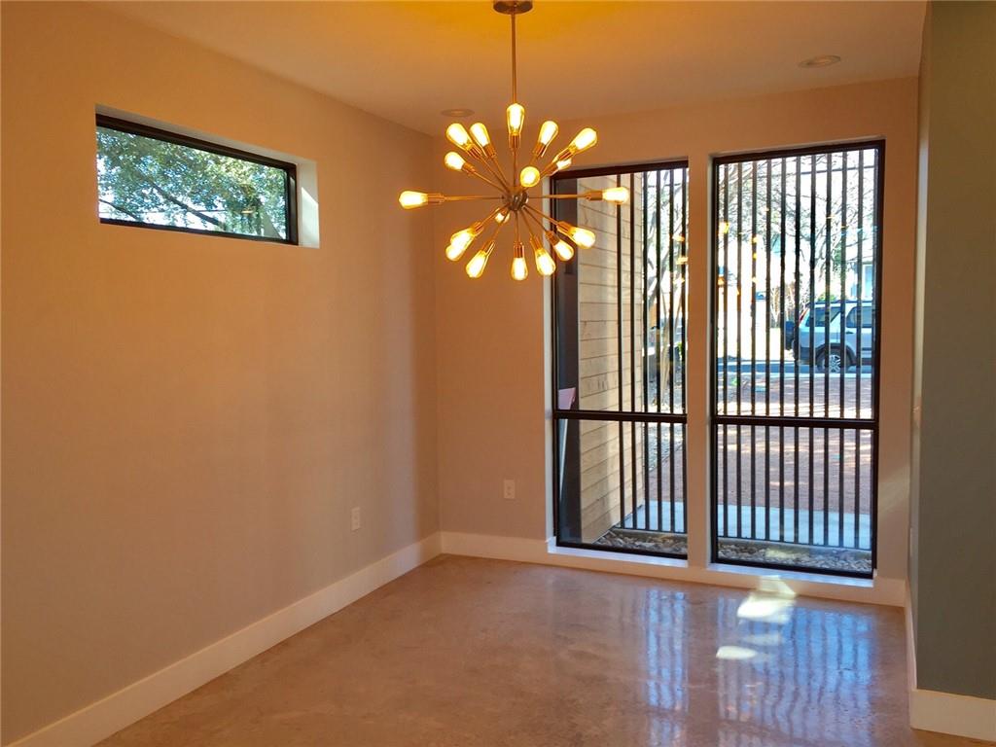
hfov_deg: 61.7
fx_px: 834
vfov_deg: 48.2
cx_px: 498
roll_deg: +0.1
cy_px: 374
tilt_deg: -3.8
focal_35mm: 29
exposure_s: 1/60
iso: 32
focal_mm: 4.15
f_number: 2.2
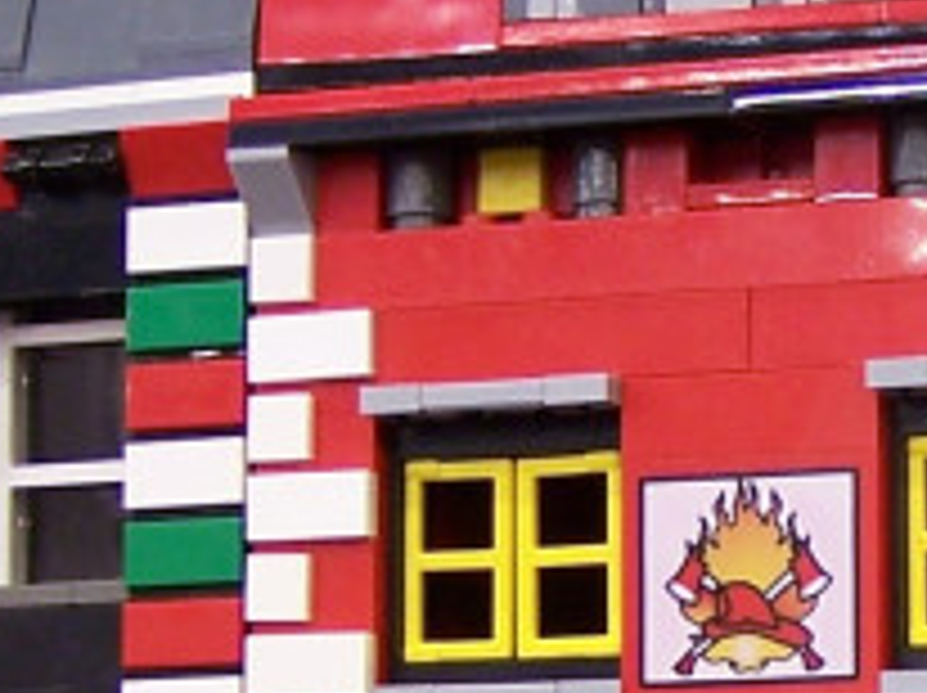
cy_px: 716
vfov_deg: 7.8
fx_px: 5055
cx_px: 1053
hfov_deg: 10.3
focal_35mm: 189
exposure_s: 1/2
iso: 80
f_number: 2.8
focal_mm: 6.3
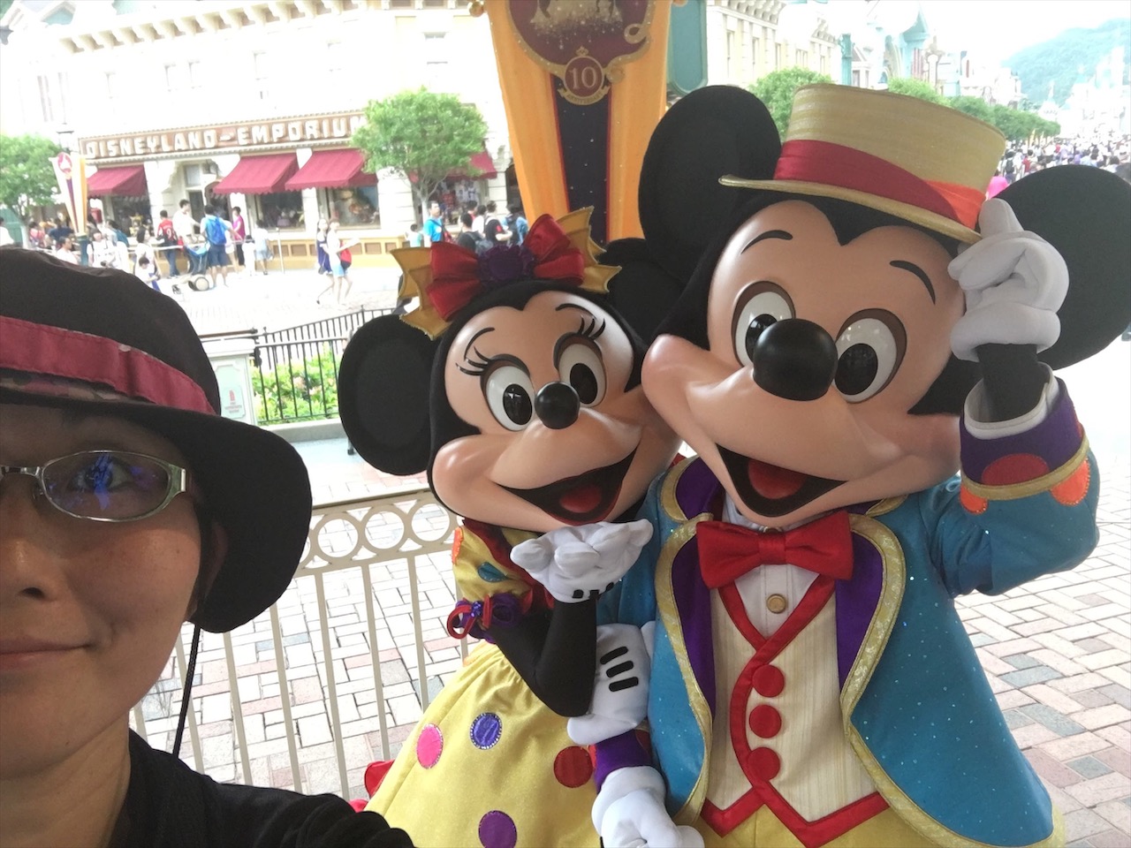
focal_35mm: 31
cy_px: 424
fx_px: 1013
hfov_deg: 58.4
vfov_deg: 45.4
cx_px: 566
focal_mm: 2.65
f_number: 2.2
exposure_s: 1/100
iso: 64
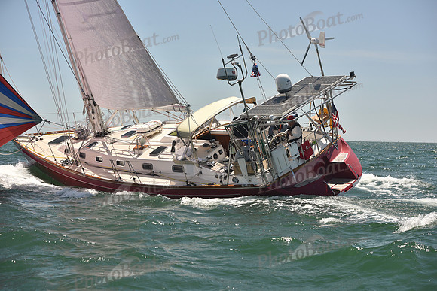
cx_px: 218
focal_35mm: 70
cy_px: 146
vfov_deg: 19.5
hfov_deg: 28.8
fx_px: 850
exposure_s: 1/800
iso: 250
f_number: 5.6
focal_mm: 70
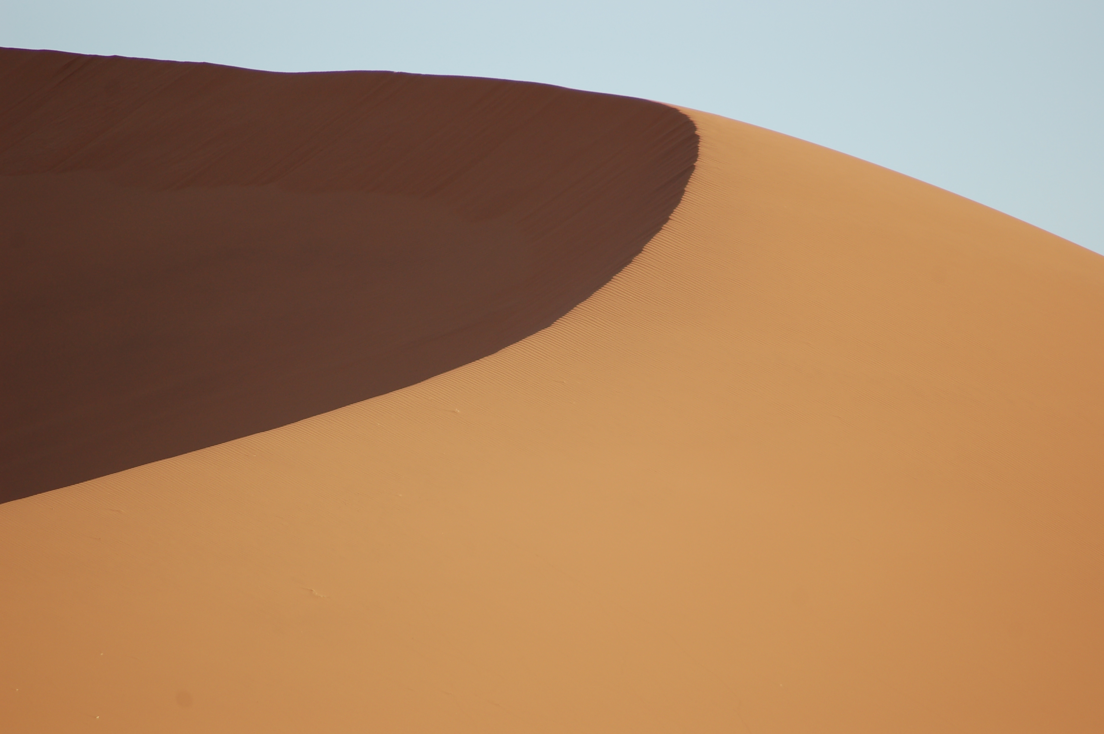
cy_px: 367
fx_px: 13788
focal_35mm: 450
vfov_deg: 3.0
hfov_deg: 4.6
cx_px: 552
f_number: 5.6
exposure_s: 1/500
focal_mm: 300
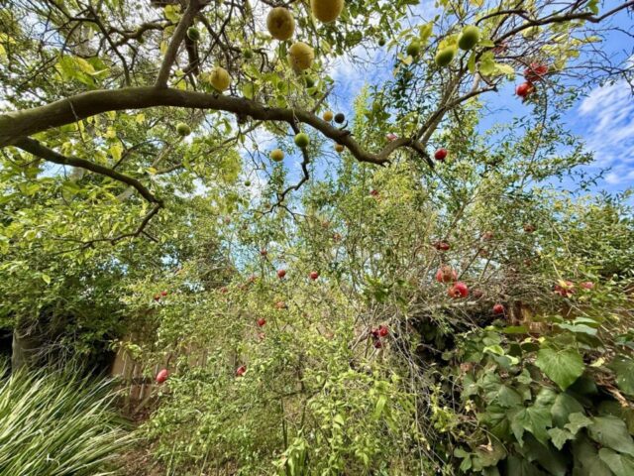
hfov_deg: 102.1
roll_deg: -0.8
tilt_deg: +19.0
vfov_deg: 85.7
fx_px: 256
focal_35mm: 14
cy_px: 238
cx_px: 317
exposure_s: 1/830
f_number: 2.2
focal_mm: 2.22
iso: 64
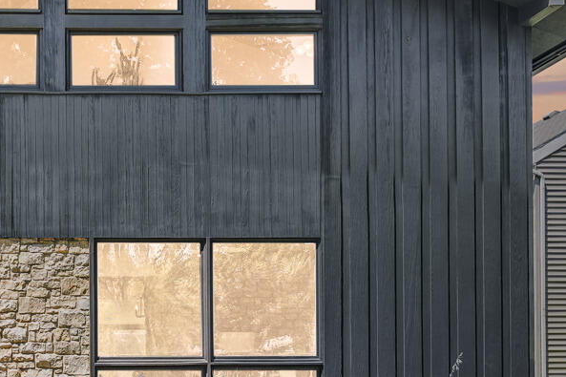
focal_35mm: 54
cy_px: 245
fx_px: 849
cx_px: 21
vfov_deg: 24.9
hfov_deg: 34.1
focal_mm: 16
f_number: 4
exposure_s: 1/640
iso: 100
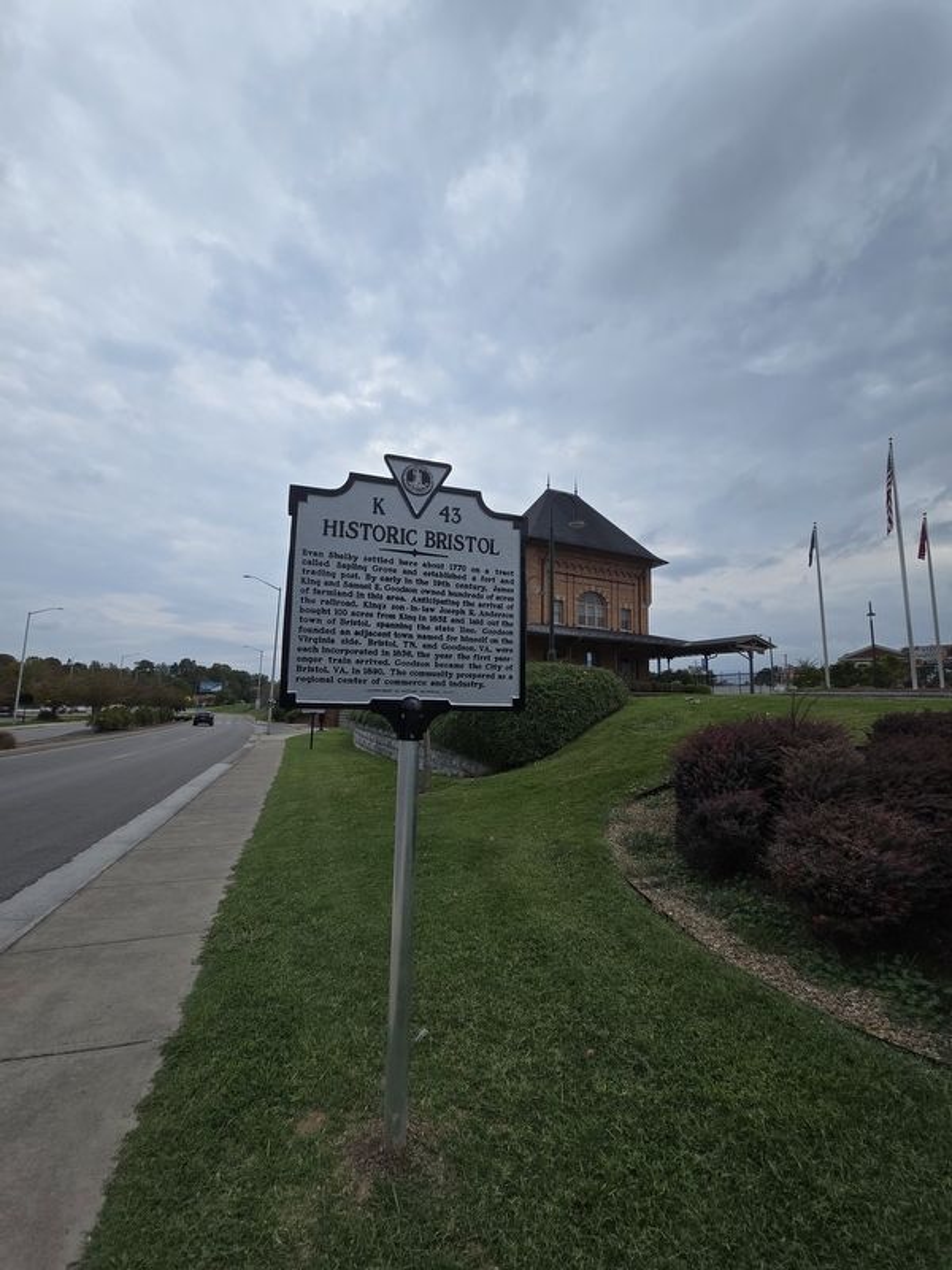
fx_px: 477
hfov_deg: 89.9
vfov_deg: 106.2
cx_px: 476
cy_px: 635
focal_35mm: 13
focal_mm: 2.2
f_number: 2.2
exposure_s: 1/2283
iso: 50
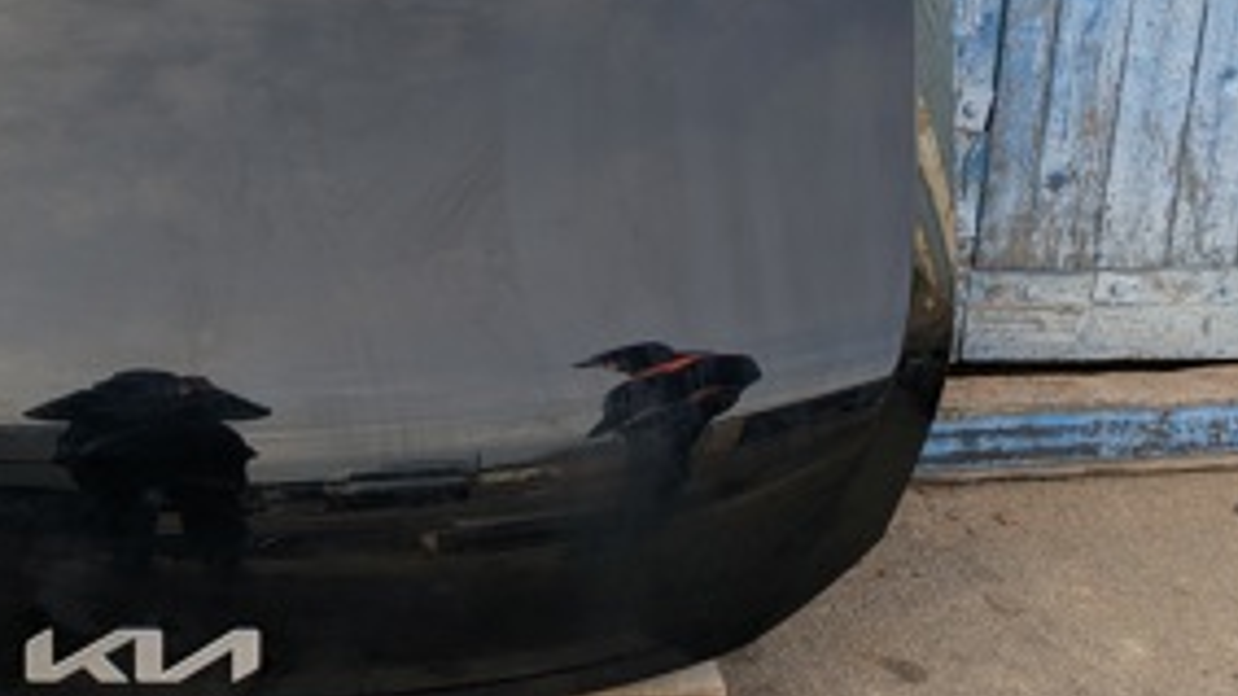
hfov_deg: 33.5
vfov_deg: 19.9
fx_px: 1936
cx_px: 107
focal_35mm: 59
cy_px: 39
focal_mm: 6.81
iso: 43
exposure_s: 1/472
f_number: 1.85
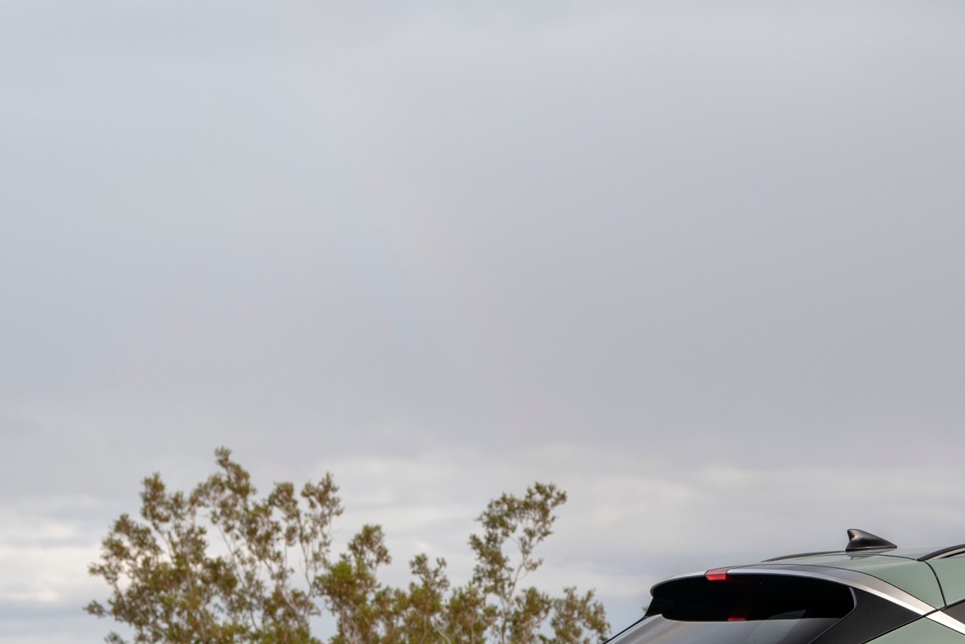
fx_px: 3807
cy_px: 590
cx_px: 1111
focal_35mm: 142
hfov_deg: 14.1
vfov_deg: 9.6
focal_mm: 56
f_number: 5
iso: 64
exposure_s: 1/60
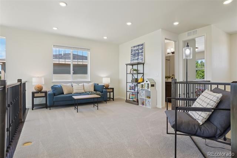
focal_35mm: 18
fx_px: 118
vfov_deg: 67.3
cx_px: 118
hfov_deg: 90.0
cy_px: 79
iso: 250
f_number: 8
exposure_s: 1/30
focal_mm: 12
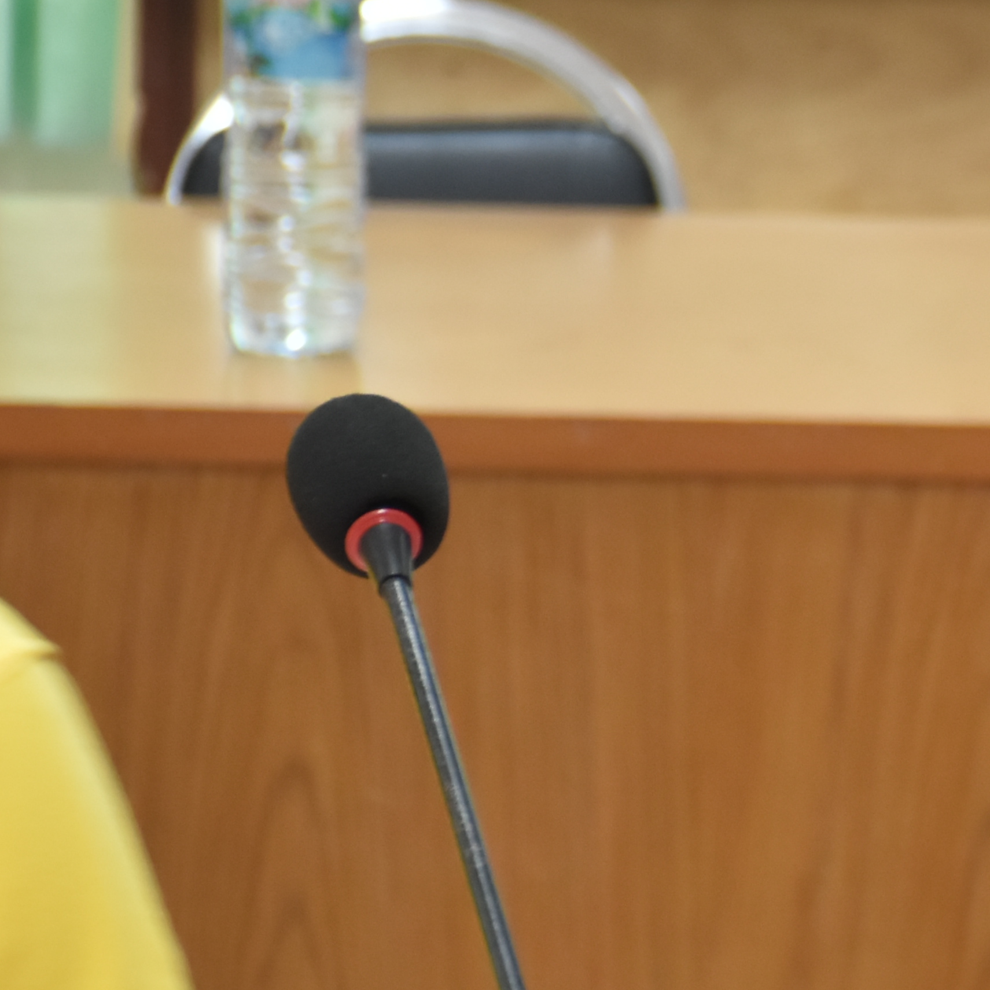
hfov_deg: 5.8
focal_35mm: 295
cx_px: 1690
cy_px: 406
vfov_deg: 5.9
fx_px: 9545
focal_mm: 66
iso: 800
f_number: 5
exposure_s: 1/25
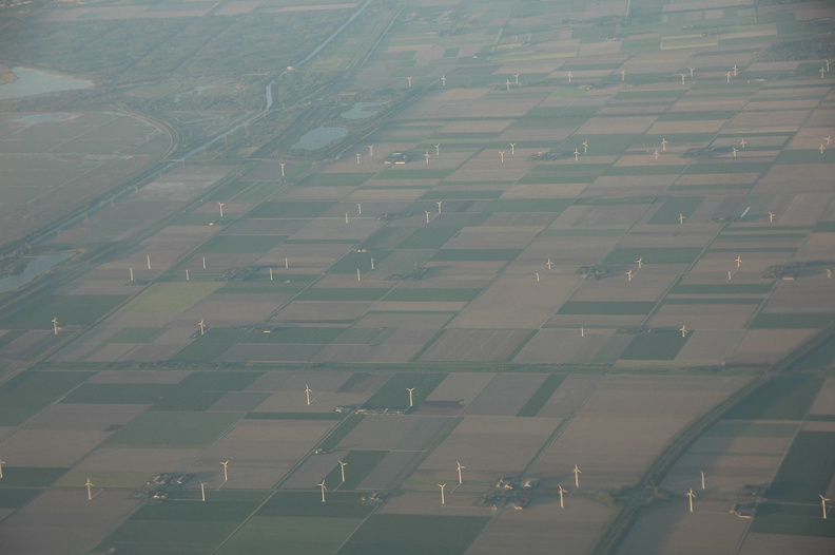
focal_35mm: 105
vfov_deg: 13.0
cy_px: 278
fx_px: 2432
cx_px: 418
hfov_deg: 19.5
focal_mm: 70
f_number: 5.6
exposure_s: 1/125
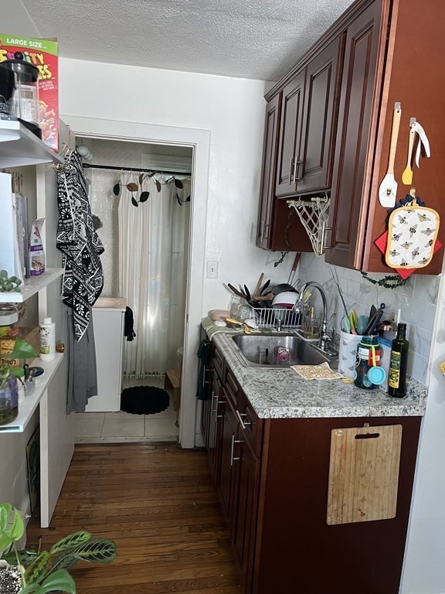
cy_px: 297
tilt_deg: -8.7
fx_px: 446
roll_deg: -3.3
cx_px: 222
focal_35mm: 26
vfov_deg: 67.3
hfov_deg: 53.1
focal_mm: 5.7
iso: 200
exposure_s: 1/60
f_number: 1.5
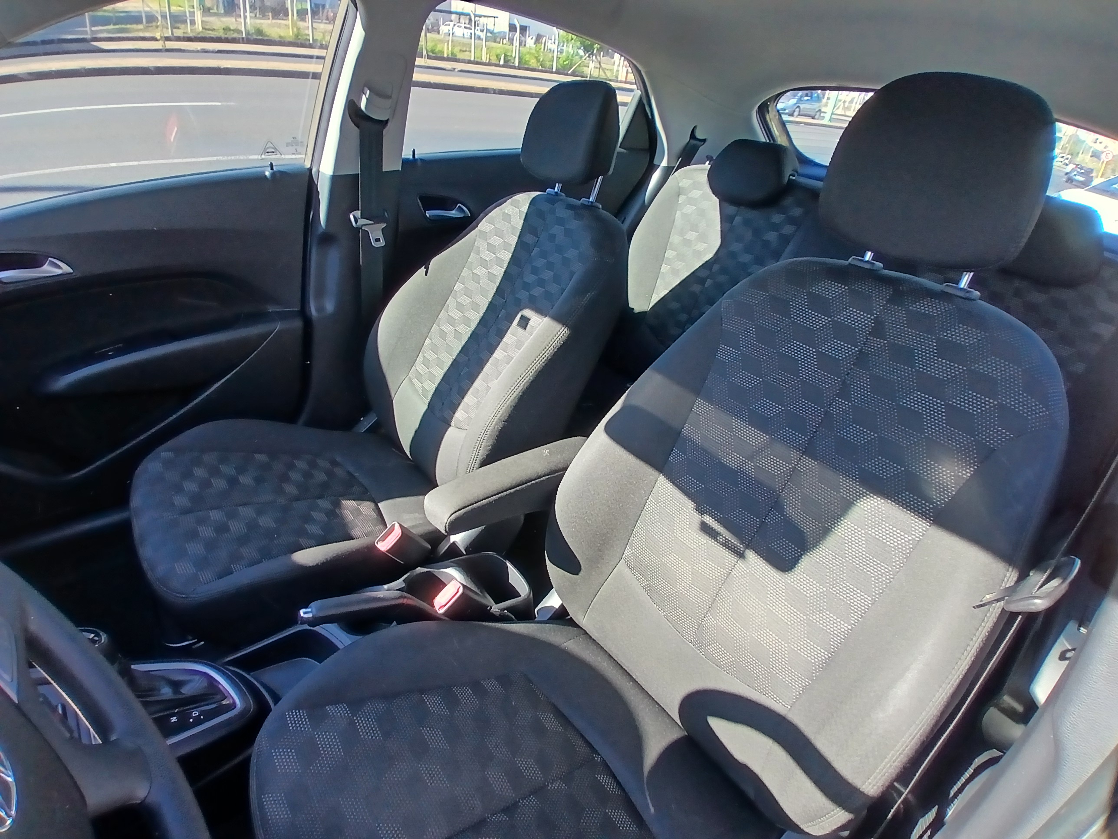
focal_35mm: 17
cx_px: 559
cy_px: 420
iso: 64
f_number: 2.2
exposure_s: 1/100
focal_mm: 1.4
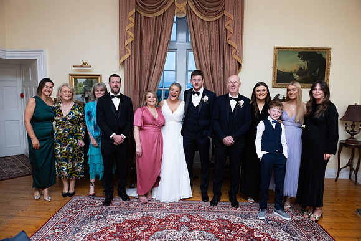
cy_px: 120
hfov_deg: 73.7
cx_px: 180
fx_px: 241
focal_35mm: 24
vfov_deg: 53.2
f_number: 5
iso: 1000
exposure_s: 1/125
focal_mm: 24
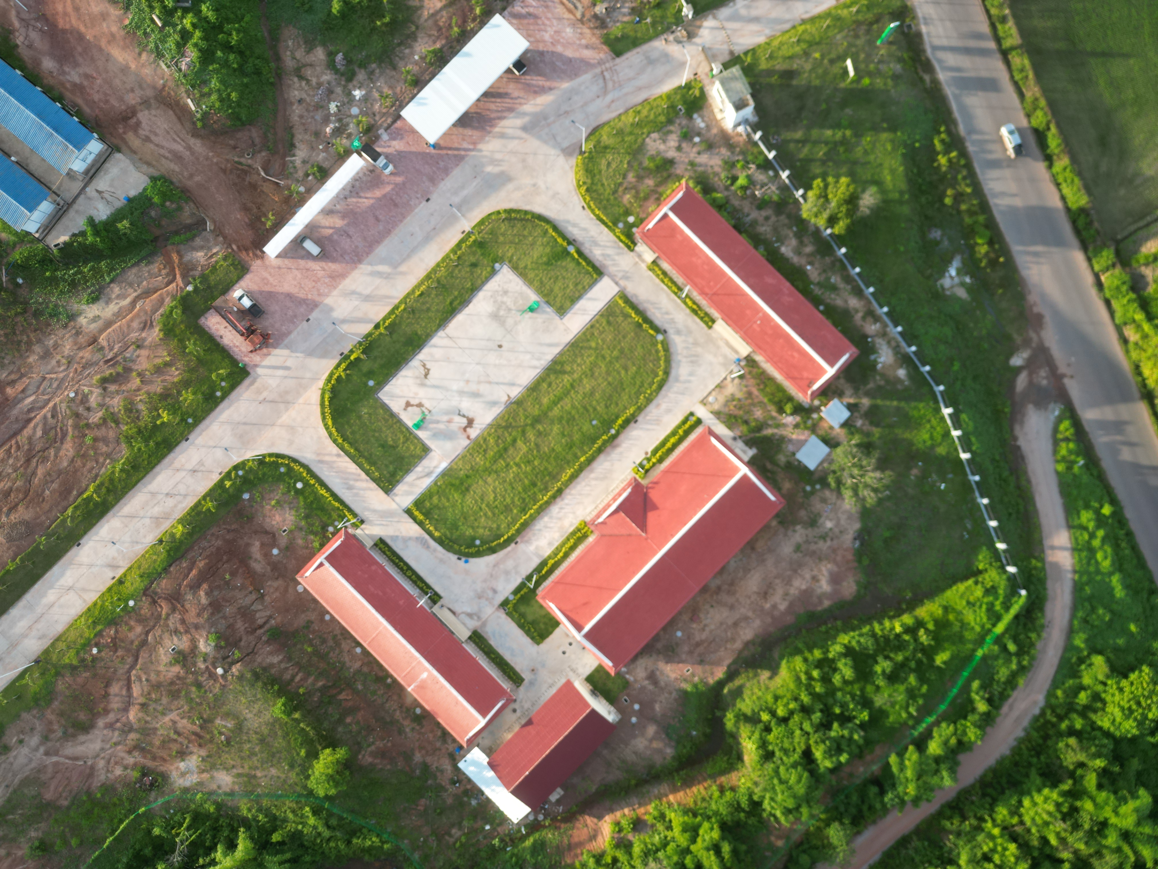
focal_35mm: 24
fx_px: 803
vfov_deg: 56.8
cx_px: 579
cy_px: 434
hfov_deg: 71.6
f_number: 1.7
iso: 130
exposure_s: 1/500
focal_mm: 6.72
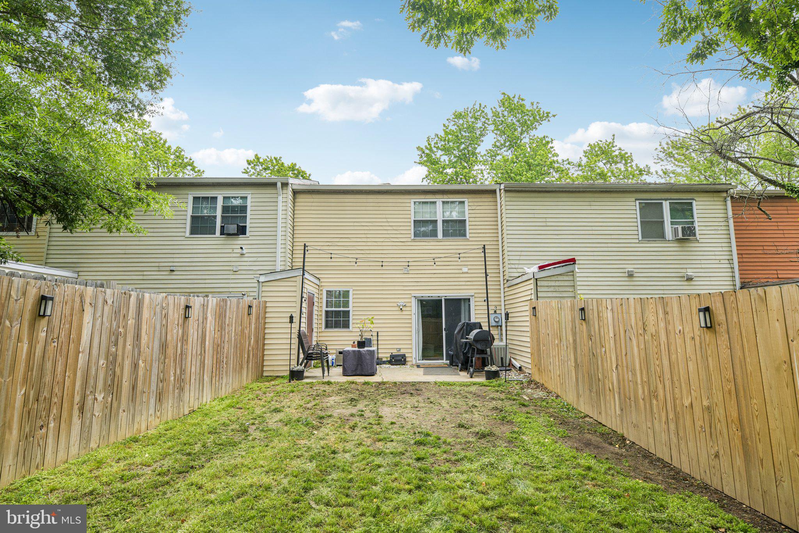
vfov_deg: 67.4
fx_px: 399
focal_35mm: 18
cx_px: 400
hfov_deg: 90.0
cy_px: 266
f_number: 8
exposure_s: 1/100
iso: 100
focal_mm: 18
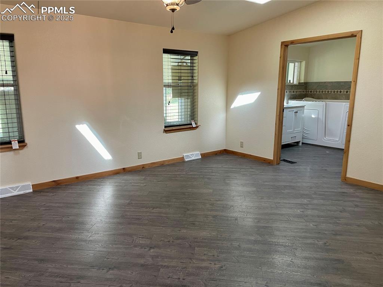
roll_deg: +0.2
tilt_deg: -11.2
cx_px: 192
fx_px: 288
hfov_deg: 67.3
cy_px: 144
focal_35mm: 26
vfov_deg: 53.0
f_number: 1.6
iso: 125
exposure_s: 1/60
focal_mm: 4.2
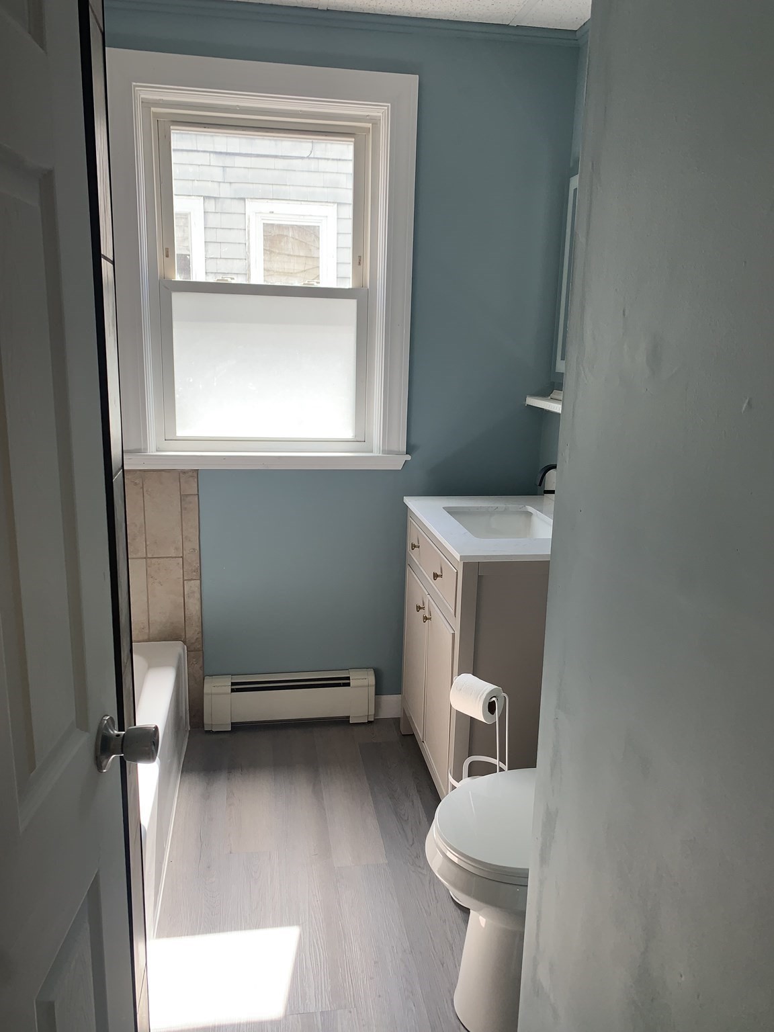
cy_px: 516
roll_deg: -0.7
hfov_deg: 53.1
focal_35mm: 26
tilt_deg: -13.6
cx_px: 387
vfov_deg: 67.3
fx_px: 775
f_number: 1.8
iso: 25
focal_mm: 4.25
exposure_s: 1/122
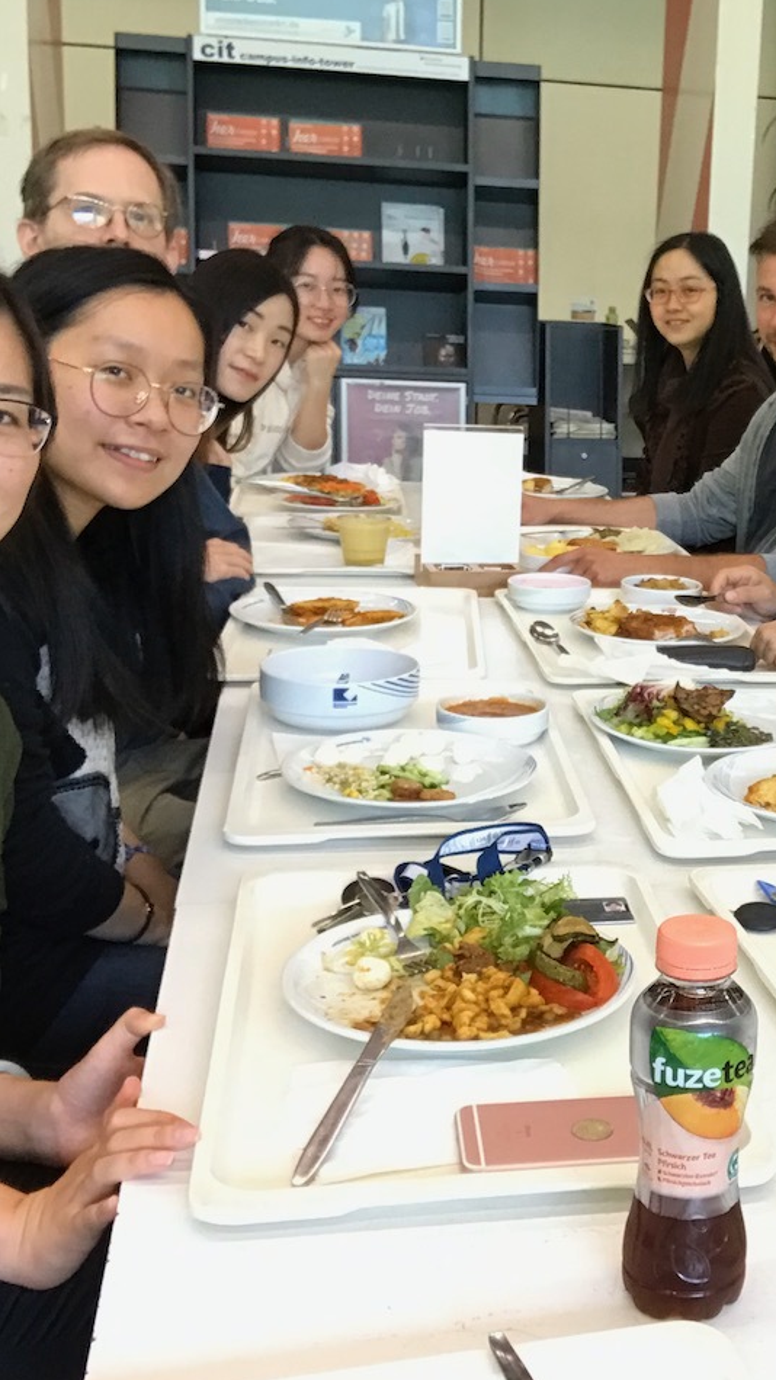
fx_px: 1720
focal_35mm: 47
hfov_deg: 24.6
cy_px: 691
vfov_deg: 43.7
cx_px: 719
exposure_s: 1/33
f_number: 2.2
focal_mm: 2.87
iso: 100
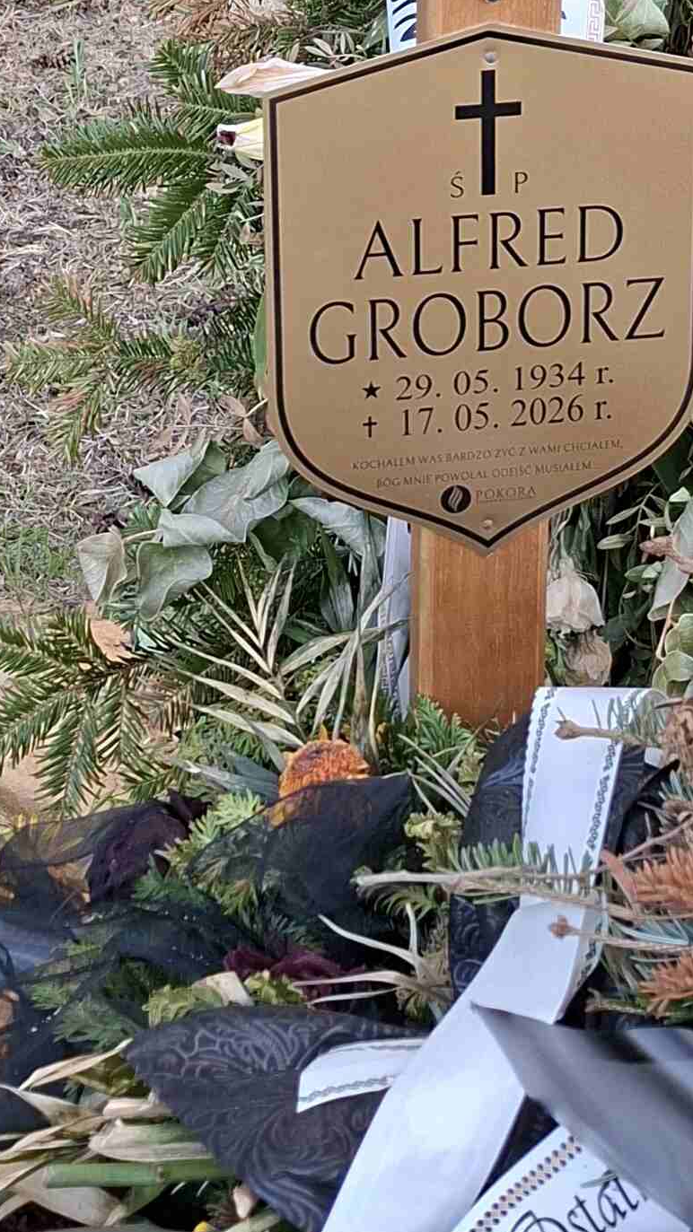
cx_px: 189
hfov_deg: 16.5
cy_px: -176
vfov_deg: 26.3
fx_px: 2385
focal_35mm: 73
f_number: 1.8
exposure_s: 1/131
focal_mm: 5.54
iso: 50
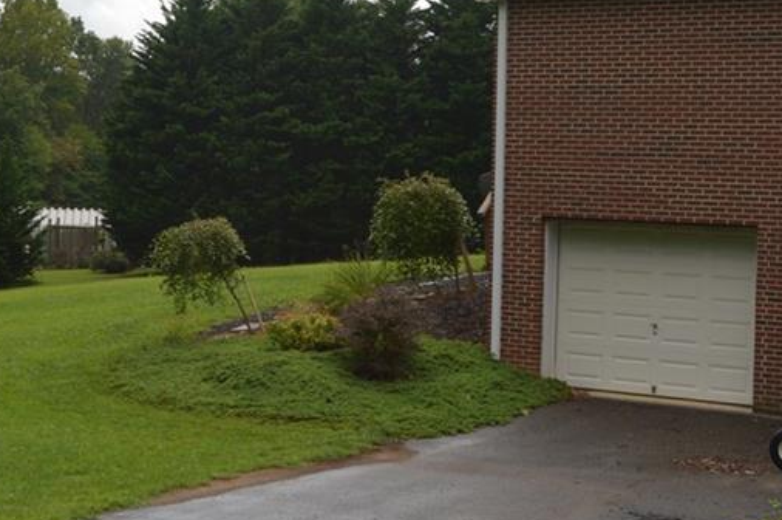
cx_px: 201
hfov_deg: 25.4
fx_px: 1714
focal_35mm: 79
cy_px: 139
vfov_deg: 17.1
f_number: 8
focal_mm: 26
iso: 100
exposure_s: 1/200
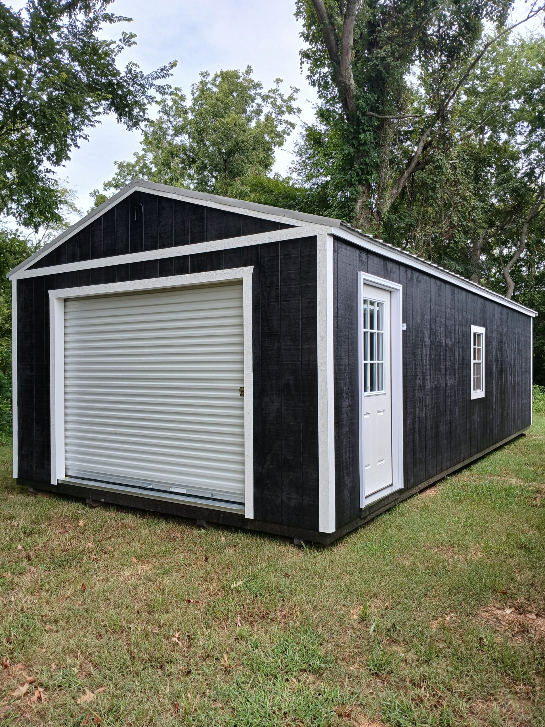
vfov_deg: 67.3
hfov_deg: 53.1
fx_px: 546
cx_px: 272
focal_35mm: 26
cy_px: 364
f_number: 1.8
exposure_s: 1/120
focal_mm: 3.98
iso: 25
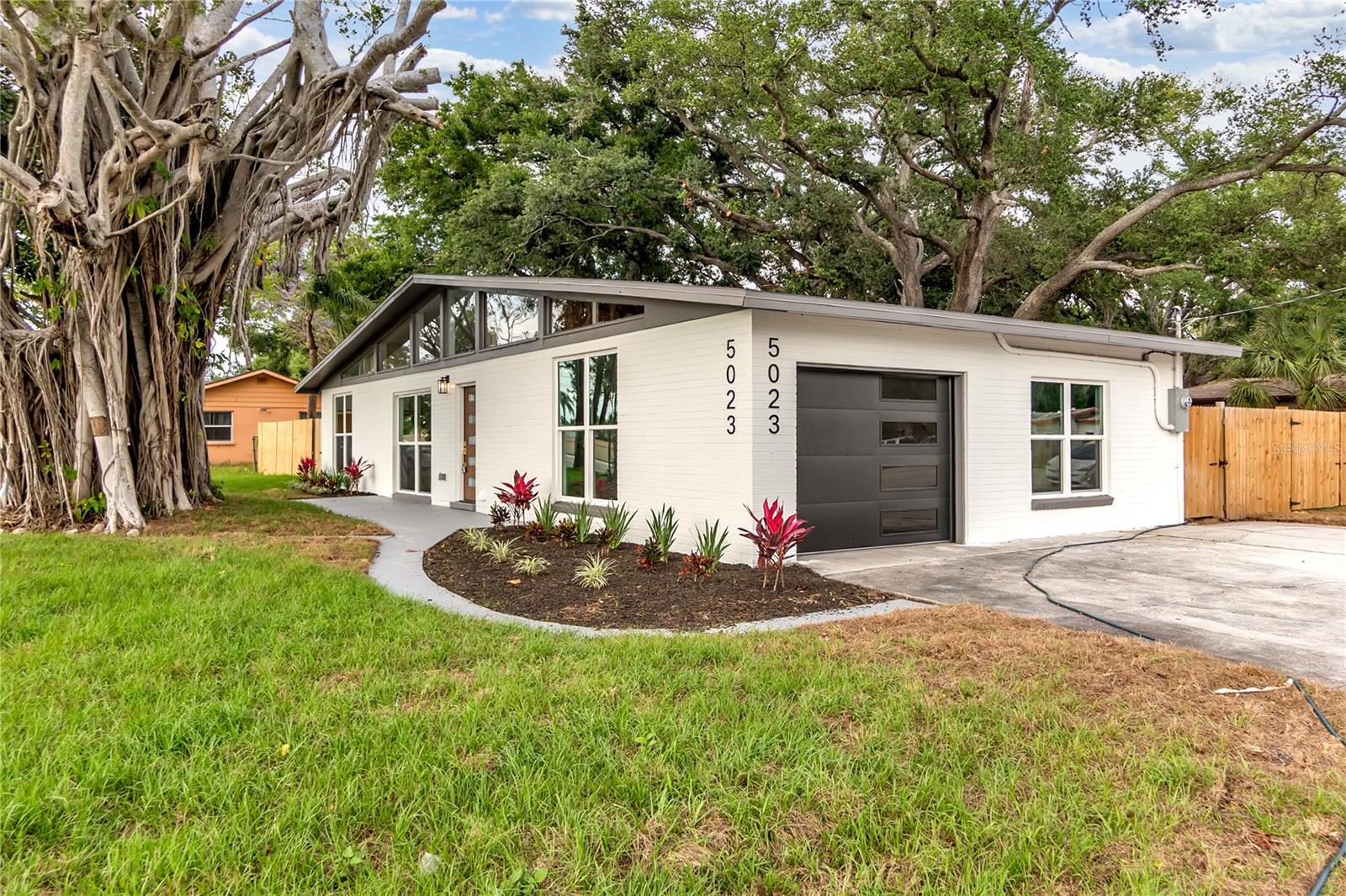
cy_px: 448
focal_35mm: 24
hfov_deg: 73.8
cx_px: 673
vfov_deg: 53.1
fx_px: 897
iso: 100
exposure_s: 1/320
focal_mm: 16
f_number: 4
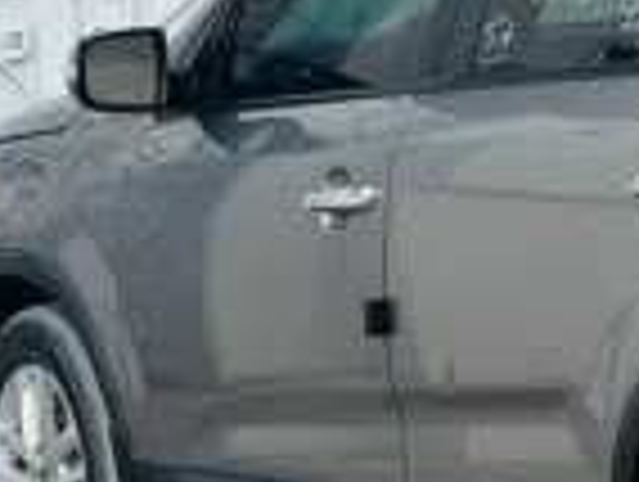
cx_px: 958
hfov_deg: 8.9
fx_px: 3994
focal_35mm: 216
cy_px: 239
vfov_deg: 6.9
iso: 125
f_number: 1.78
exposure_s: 1/60
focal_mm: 6.86
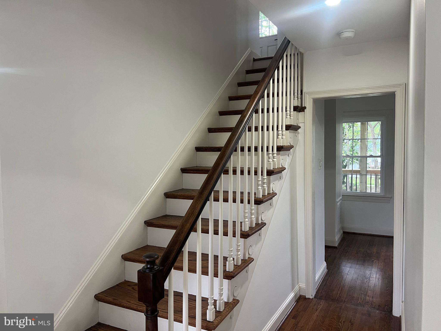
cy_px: 166
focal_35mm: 26
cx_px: 220
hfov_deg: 67.3
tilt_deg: -3.7
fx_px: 331
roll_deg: +0.7
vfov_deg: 53.1
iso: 125
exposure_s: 1/60
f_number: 1.5
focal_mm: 5.7
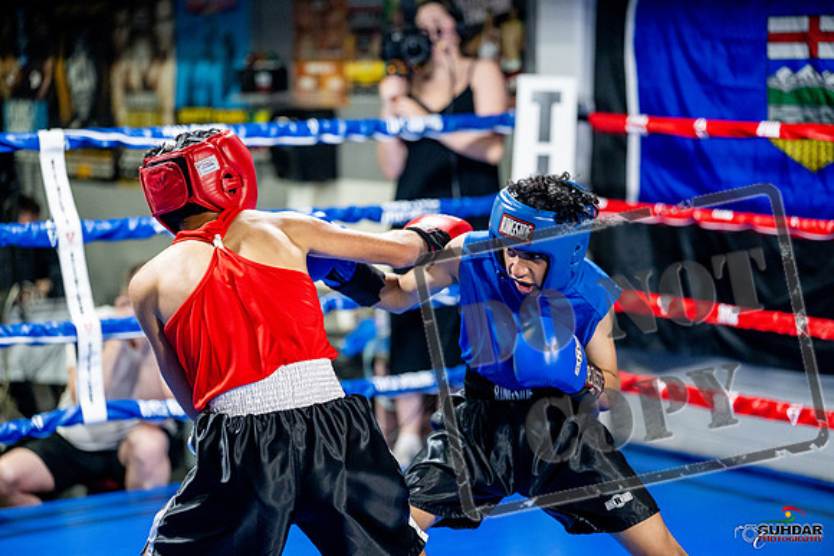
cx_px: 417
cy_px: 278
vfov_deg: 15.2
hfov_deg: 22.6
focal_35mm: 90
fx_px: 2085
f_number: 2
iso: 4000
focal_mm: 90
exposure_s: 1/800
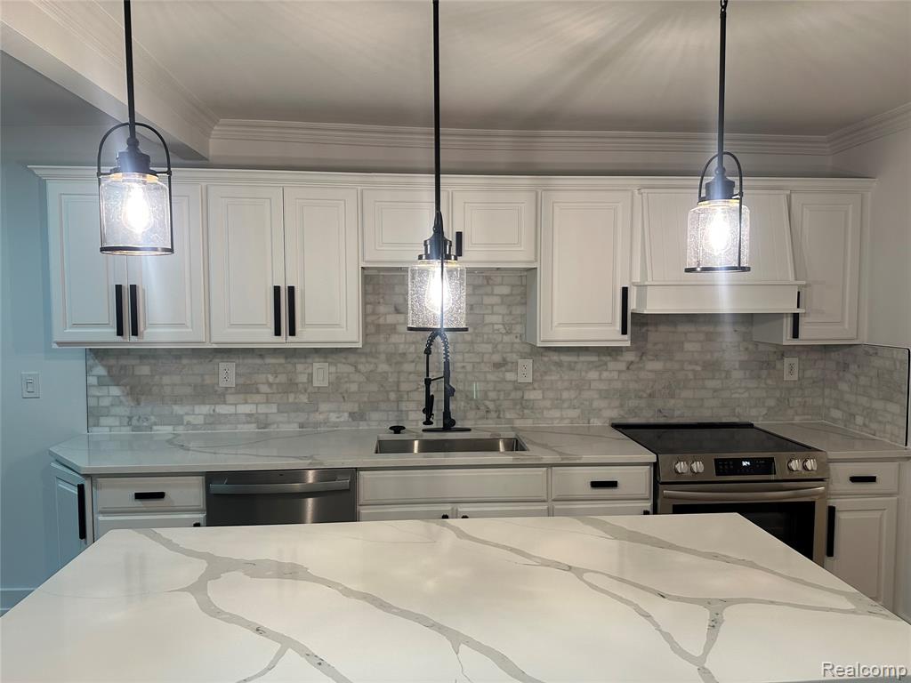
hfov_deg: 71.6
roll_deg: +0.1
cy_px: 342
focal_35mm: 24
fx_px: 632
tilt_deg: -3.2
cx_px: 456
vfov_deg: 56.8
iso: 160
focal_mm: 6.86
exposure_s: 1/120
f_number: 1.78
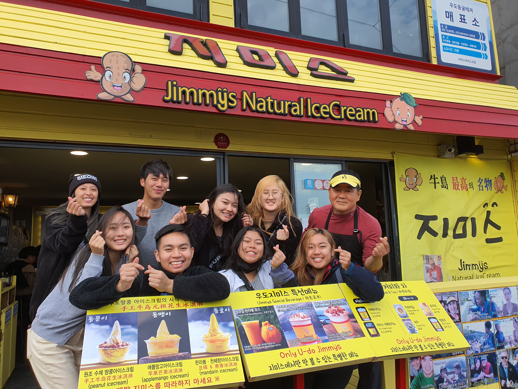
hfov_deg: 67.3
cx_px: 259
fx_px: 389
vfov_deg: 53.1
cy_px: 194
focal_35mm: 26
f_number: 2.4
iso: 50
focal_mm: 4.3
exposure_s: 1/478
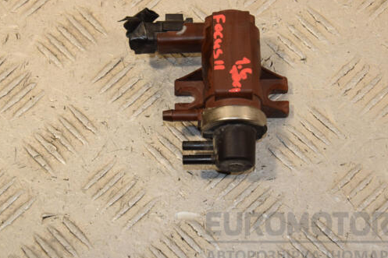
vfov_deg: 13.0
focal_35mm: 105
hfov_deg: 19.5
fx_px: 1131
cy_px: 120
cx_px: 191
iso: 800
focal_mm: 58
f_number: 10
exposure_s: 1/200
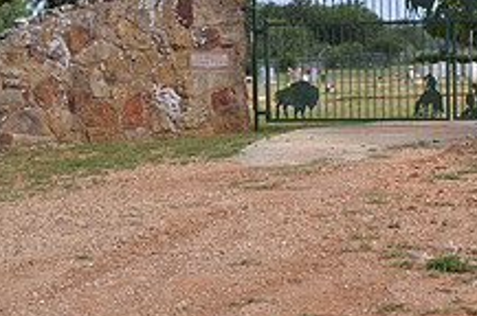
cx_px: 591
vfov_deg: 10.7
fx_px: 1693
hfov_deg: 15.4
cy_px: 103
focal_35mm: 128
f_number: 7.1
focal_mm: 32
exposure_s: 1/250
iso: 100
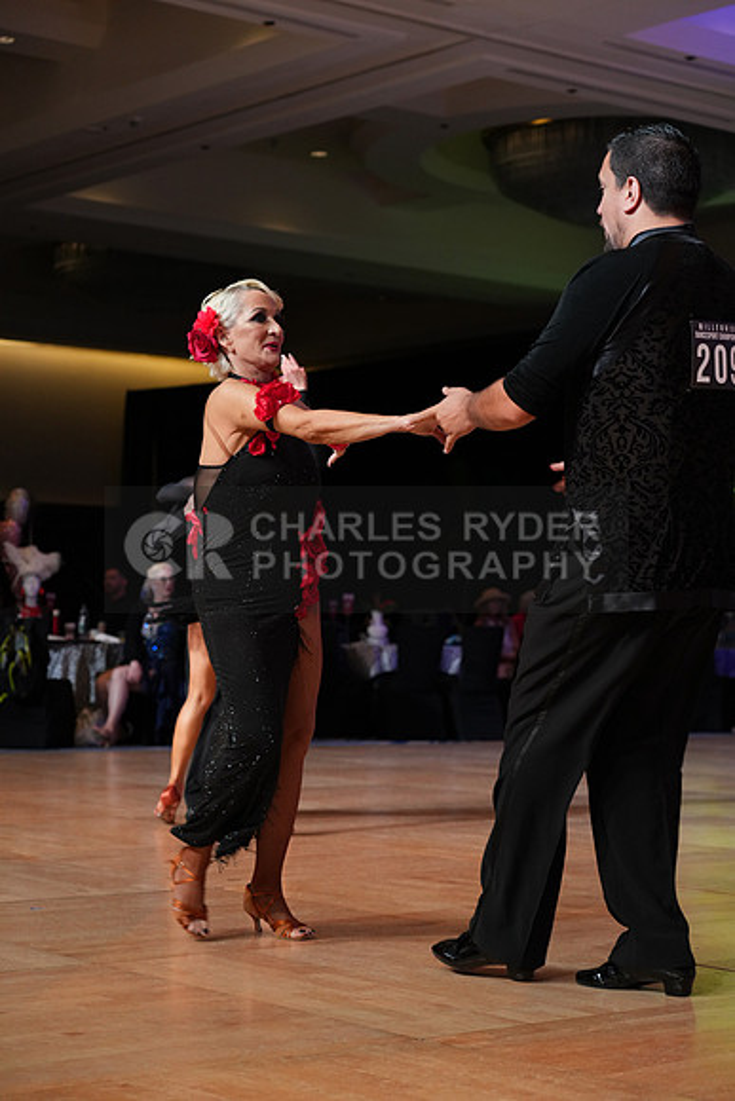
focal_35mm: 68
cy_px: 550
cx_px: 368
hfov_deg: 20.0
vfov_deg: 29.6
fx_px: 2081
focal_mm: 68
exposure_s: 1/200
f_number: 4
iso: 2000
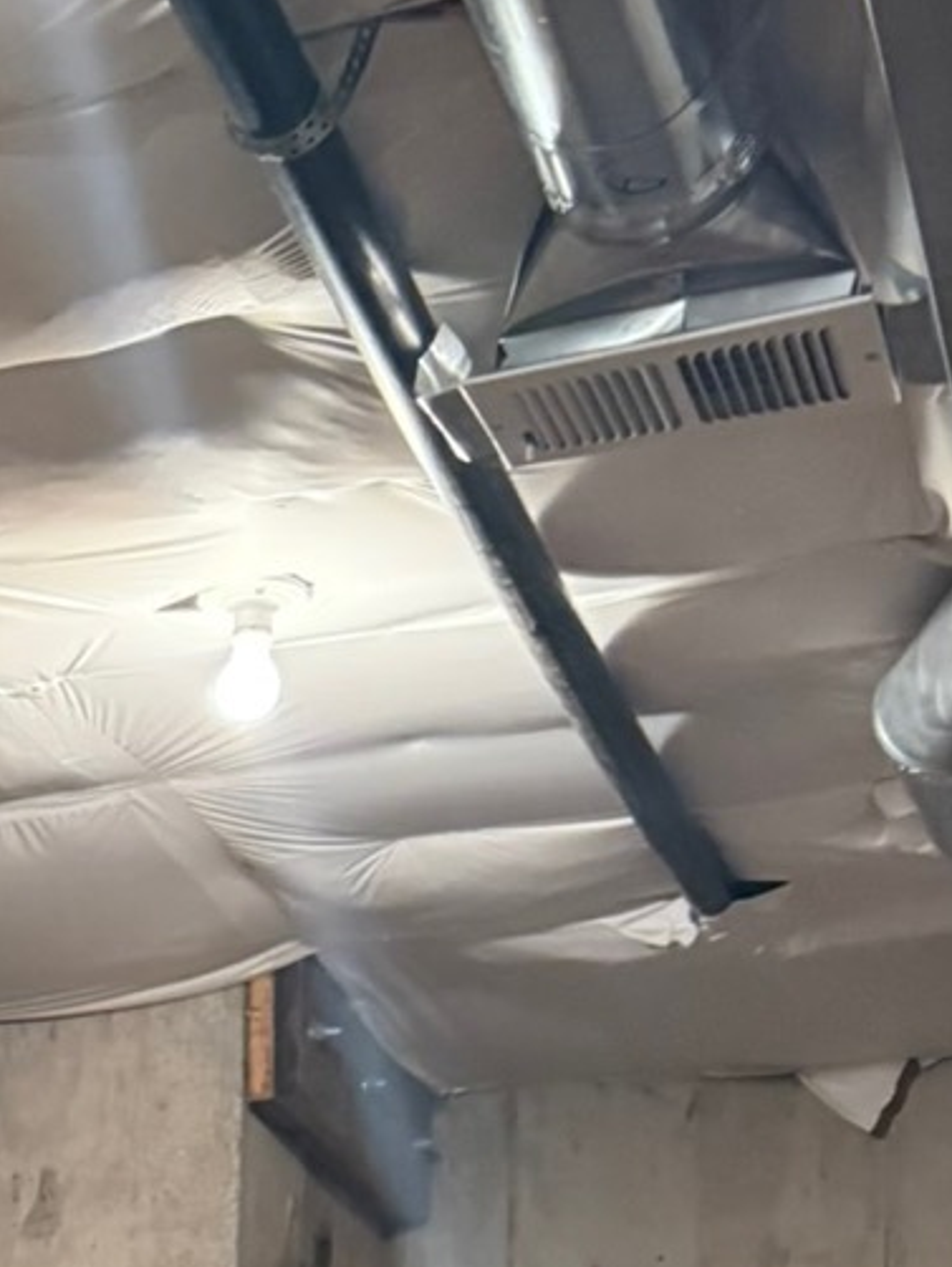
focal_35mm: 86
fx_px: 3151
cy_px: 1678
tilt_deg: +2.7
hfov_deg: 15.3
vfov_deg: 20.6
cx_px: -646
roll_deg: -1.7
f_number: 1.78
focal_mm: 6.76
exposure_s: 1/40
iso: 800
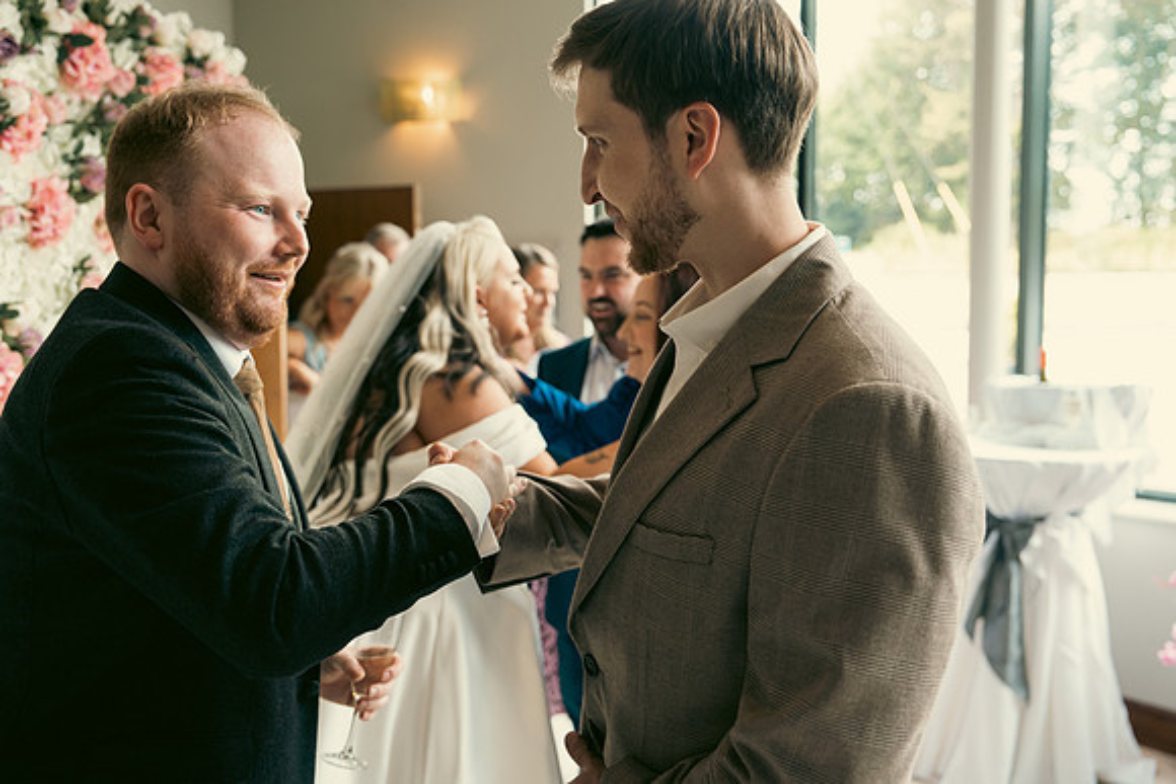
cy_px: 392
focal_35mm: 36
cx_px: 588
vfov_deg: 36.9
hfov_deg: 53.1
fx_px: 1176
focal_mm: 36
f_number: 3.5
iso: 640
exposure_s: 1/160
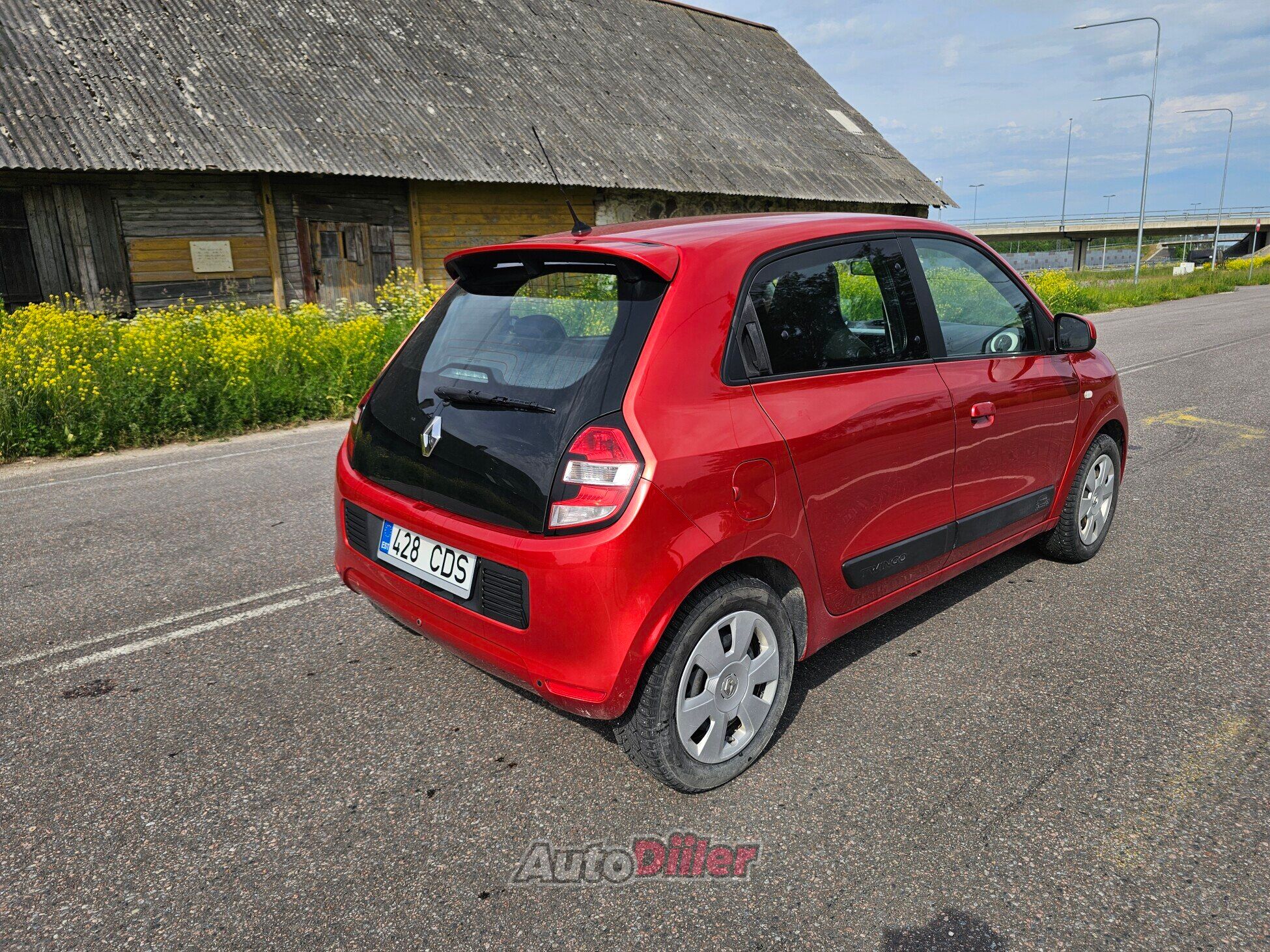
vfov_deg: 58.9
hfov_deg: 73.9
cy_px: 476
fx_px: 844
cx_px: 635
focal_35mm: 23
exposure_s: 1/812
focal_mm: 6.3
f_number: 1.7
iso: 10
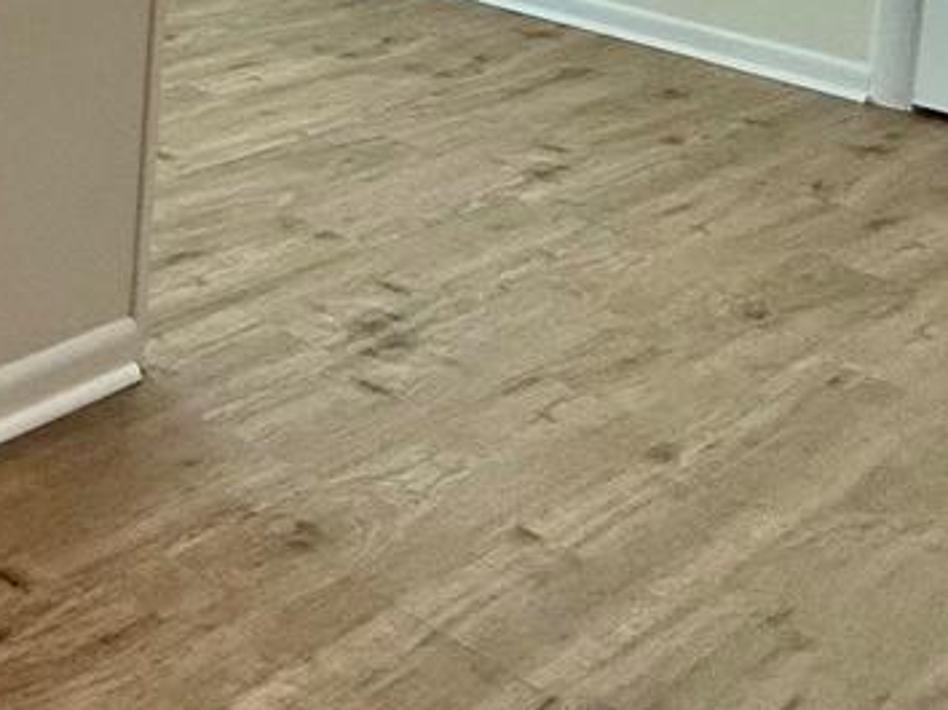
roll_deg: -0.9
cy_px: -426
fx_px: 1560
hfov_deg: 20.5
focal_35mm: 57
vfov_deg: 20.8
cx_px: -849
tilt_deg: -4.5
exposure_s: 1/120
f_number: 2.2
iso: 200
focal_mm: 2.22
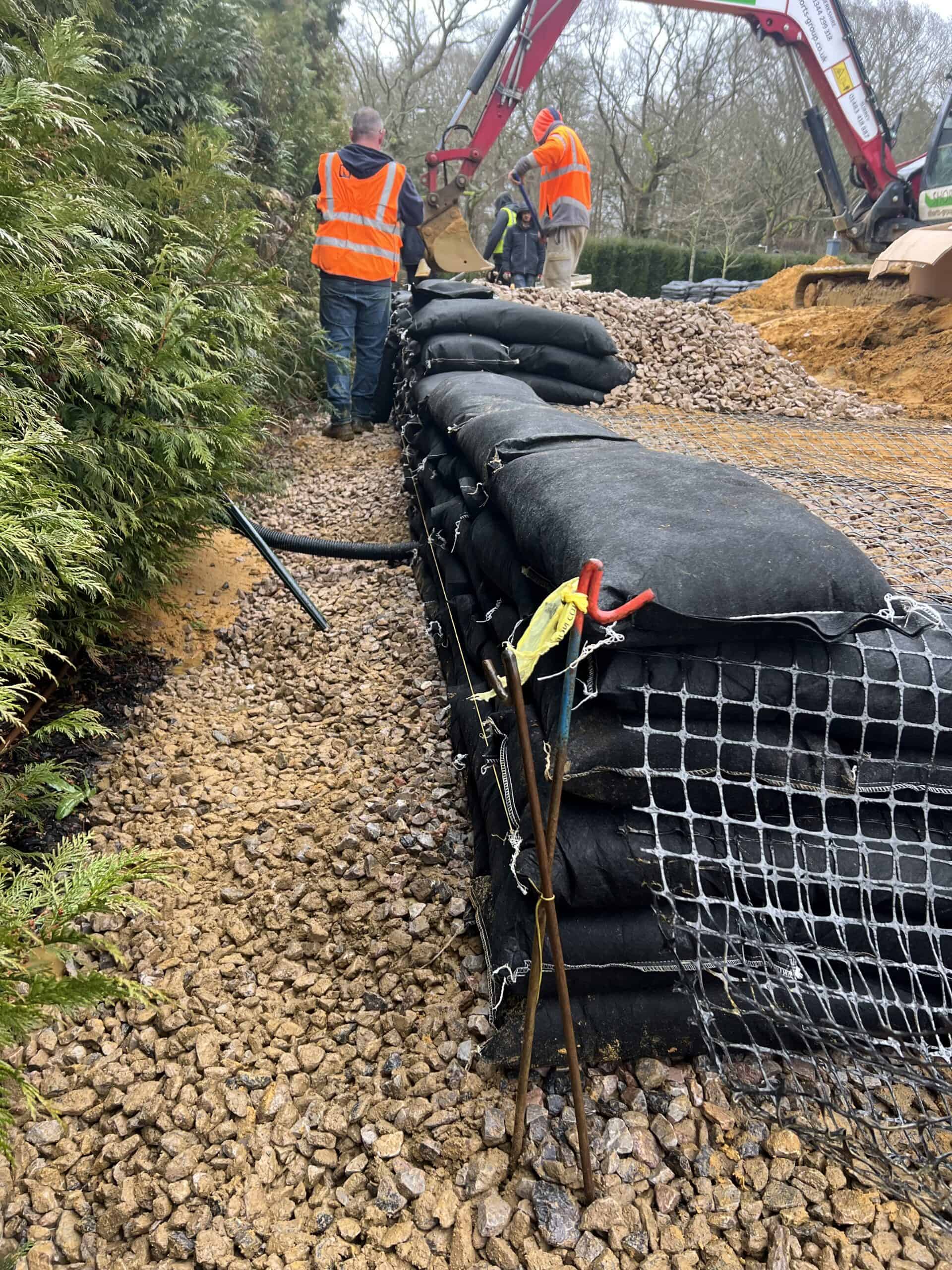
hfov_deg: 53.1
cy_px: 635
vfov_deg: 67.3
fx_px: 953
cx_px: 476
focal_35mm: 26
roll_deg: -3.0
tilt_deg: -18.6
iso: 125
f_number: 1.5
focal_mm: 5.7
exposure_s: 1/121
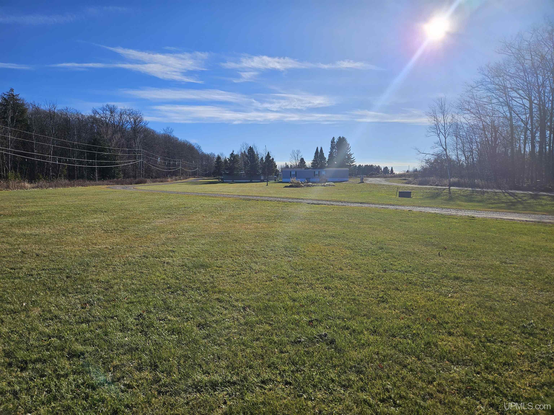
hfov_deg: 73.9
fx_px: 368
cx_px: 277
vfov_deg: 58.9
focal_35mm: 23
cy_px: 208
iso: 25
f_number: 1.8
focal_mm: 5.4
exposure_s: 1/3273
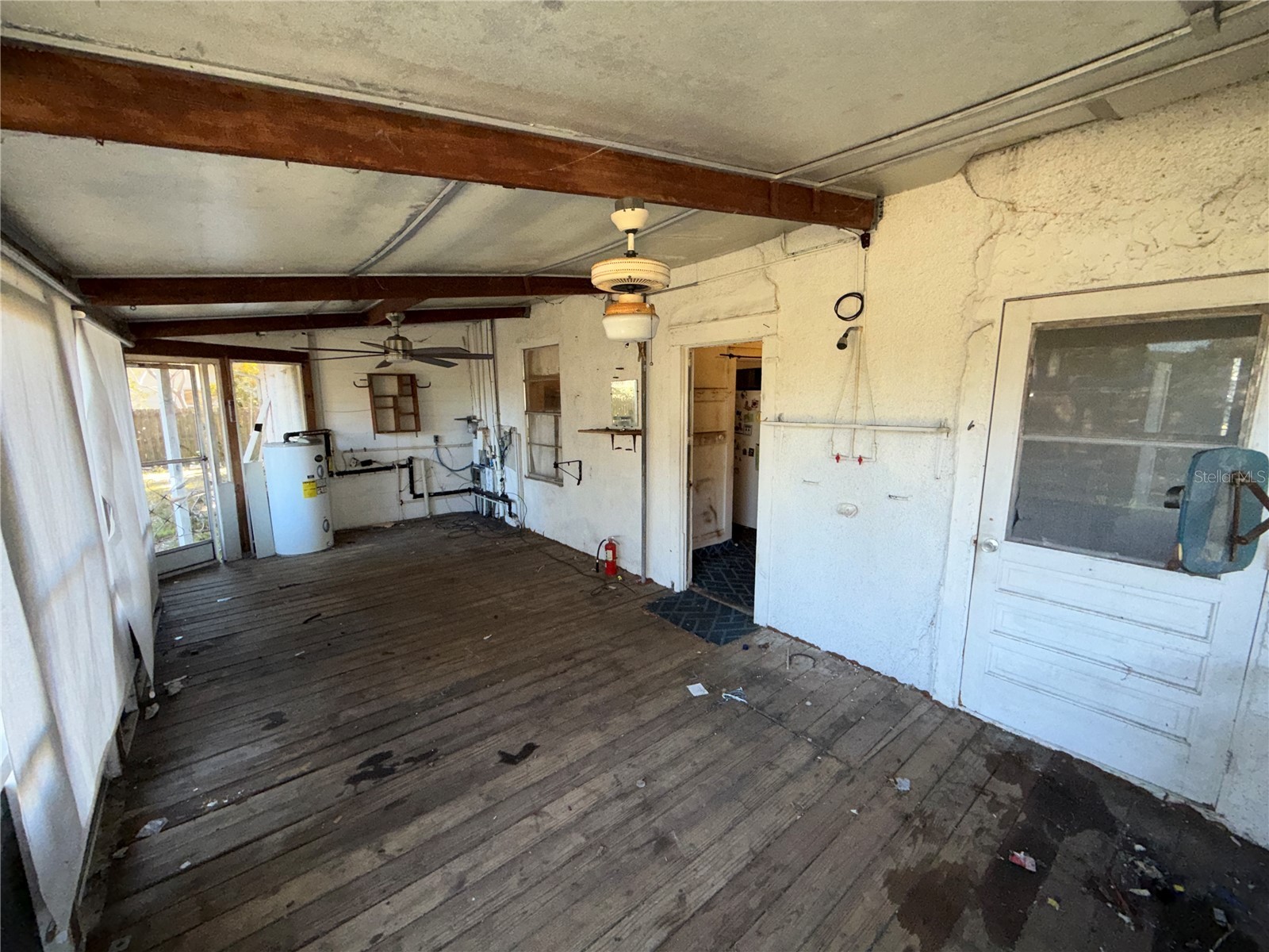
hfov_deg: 102.1
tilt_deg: -8.4
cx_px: 634
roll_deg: +0.4
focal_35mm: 14
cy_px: 476
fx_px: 513
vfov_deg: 85.7
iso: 125
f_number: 2.2
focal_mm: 2.22
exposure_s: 1/121
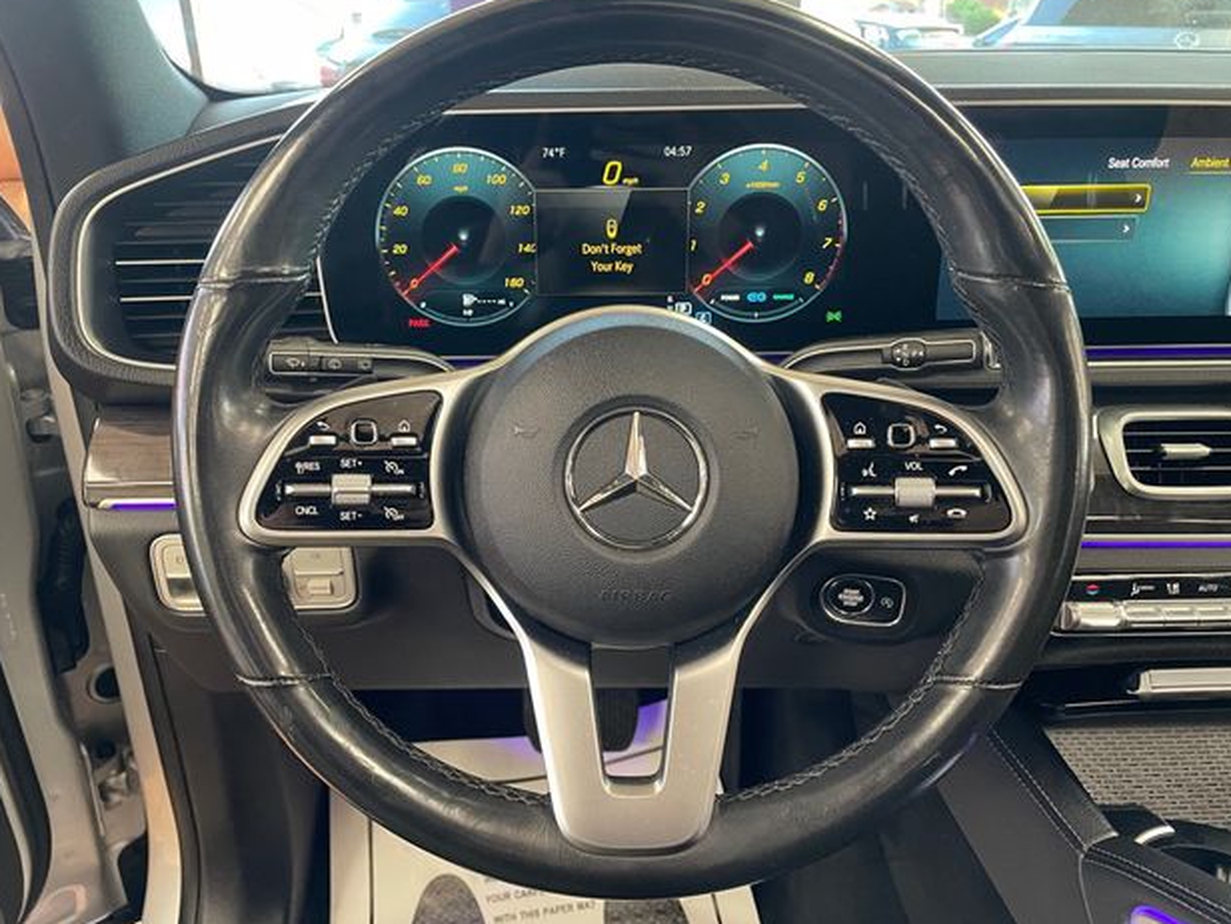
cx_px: 602
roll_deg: +0.7
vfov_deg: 51.3
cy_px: 450
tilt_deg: -23.1
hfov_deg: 65.3
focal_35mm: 27
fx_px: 960
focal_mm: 4.2
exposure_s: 1/60
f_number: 1.6
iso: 320
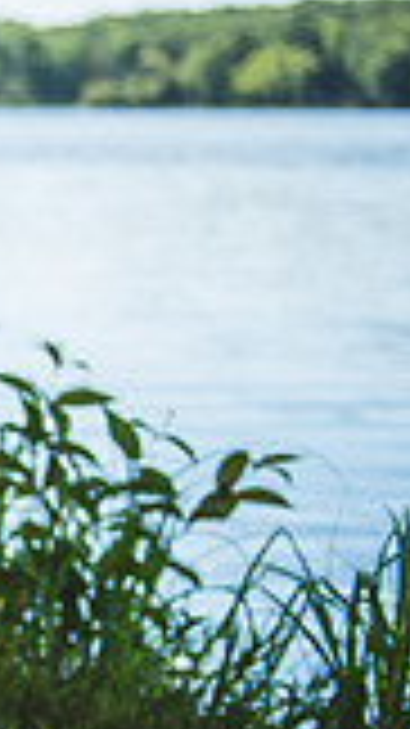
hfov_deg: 7.7
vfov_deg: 16.1
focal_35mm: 133
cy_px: 514
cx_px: -887
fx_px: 2573
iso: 100
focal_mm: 34
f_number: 2.8
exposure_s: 1/640
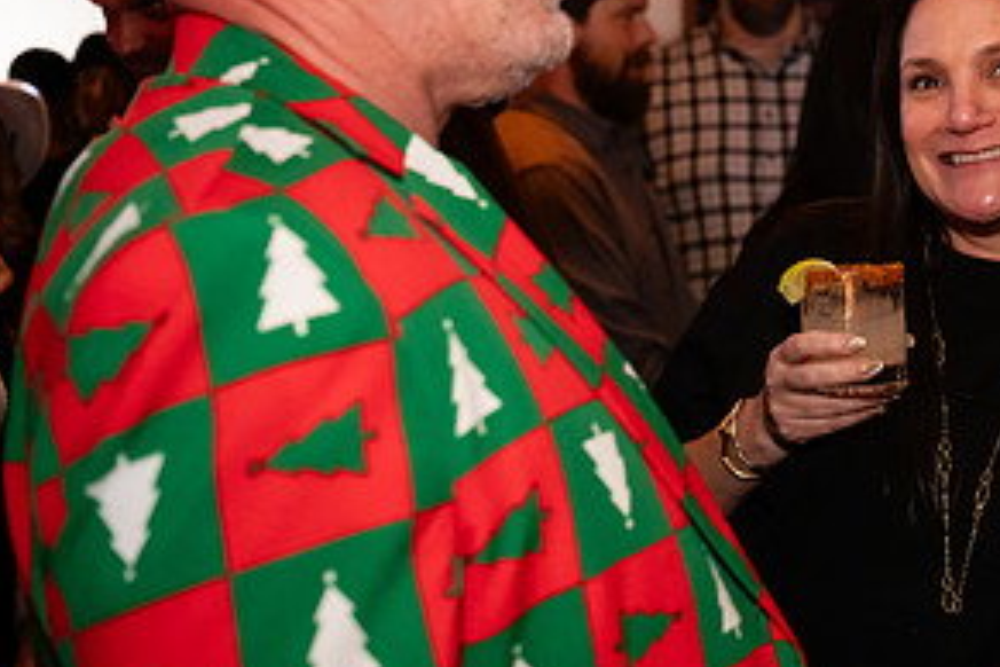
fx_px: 2000
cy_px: 284
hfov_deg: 26.7
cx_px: 979
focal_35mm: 72
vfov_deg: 18.9
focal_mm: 36
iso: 3200
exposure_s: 1/100
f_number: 3.2
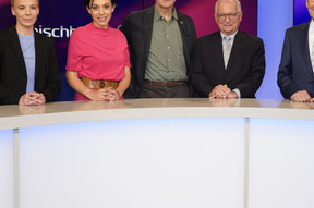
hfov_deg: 34.2
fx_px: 505
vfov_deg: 23.1
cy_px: 62
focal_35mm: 58
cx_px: 210
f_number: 5.6
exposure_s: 1/125
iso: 2000
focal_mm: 37
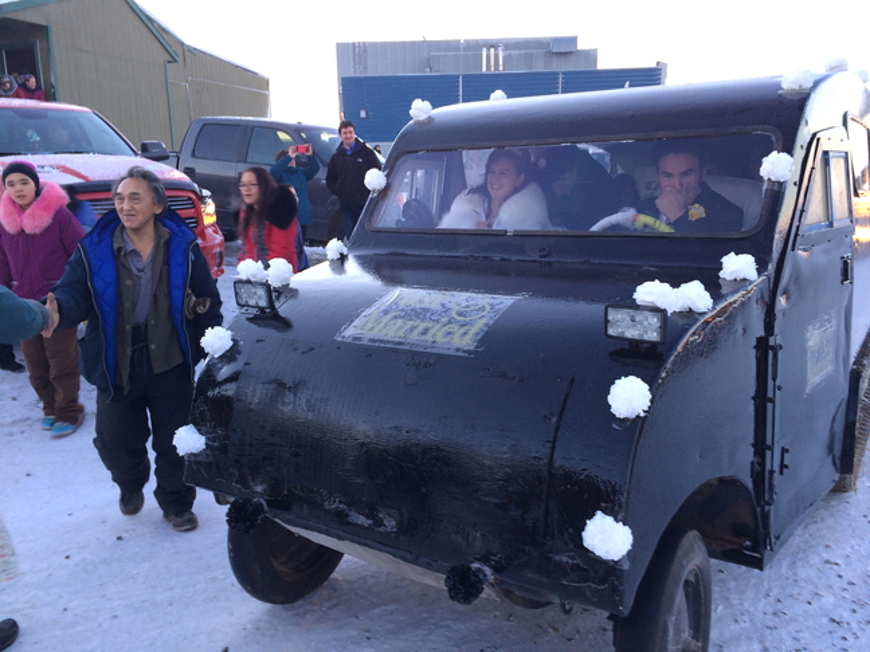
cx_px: 435
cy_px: 326
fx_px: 729
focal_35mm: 29
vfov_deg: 48.2
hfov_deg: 61.7
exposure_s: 1/40
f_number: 2.2
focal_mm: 4.15
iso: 40
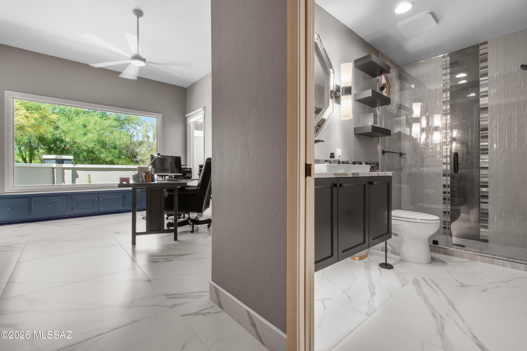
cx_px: 264
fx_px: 220
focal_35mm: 15
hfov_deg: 100.4
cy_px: 176
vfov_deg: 77.3
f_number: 16
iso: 500
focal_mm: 10
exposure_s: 1/50
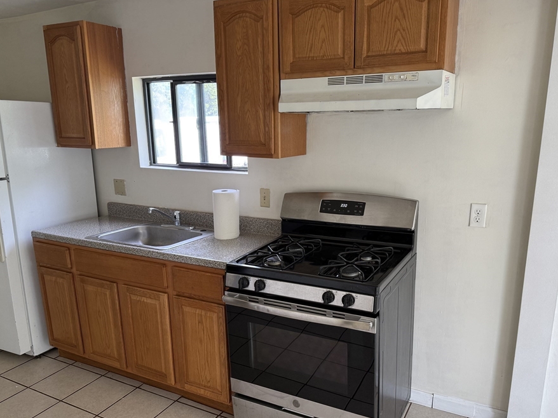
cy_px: 236
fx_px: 451
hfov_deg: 63.5
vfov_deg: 49.6
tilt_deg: -13.4
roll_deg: -0.6
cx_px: 284
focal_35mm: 28
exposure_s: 1/121
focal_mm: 6.76
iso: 125
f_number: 1.78
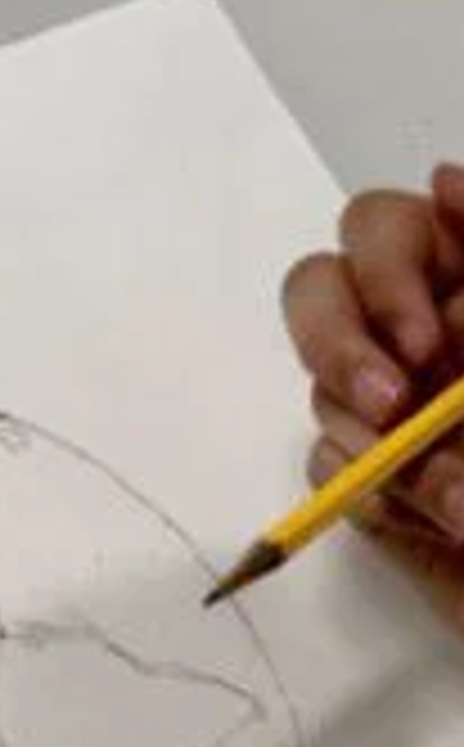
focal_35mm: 146
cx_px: -117
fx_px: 2969
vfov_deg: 14.3
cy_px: 477
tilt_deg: -56.9
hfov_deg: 8.8
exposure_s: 1/120
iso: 160
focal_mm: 6.6
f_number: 2.8
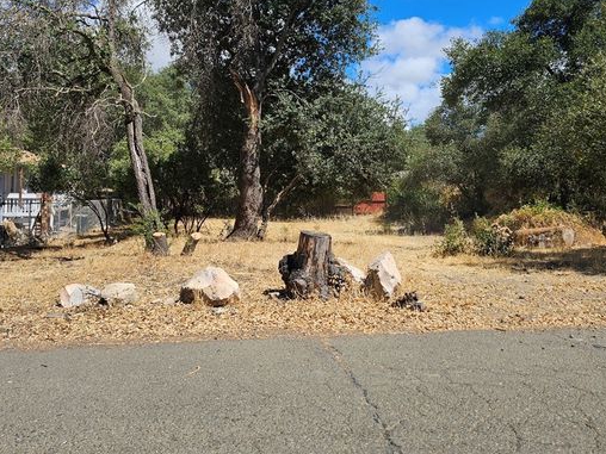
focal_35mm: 29
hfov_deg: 61.7
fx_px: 508
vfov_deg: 48.0
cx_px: 296
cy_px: 187
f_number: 1.7
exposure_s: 1/773
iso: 10
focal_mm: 6.3
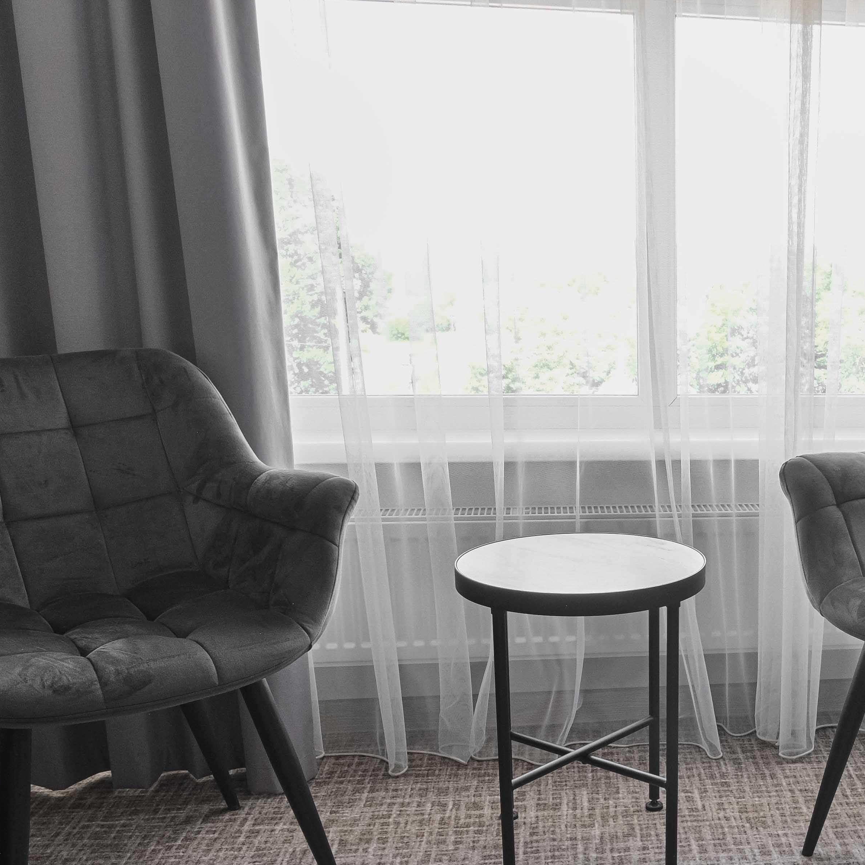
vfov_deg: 38.5
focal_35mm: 43
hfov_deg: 36.9
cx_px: 766
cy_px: 610
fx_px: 1216
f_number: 10
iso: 2000
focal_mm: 20
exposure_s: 1/30
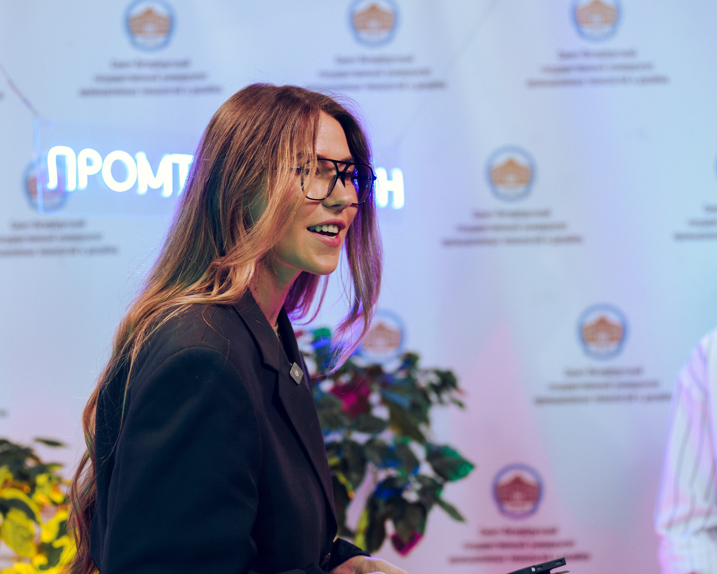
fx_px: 1846
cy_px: 291
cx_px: 335
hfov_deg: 22.0
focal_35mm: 87
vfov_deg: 17.7
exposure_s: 1/200
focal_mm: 73
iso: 400
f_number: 2.5
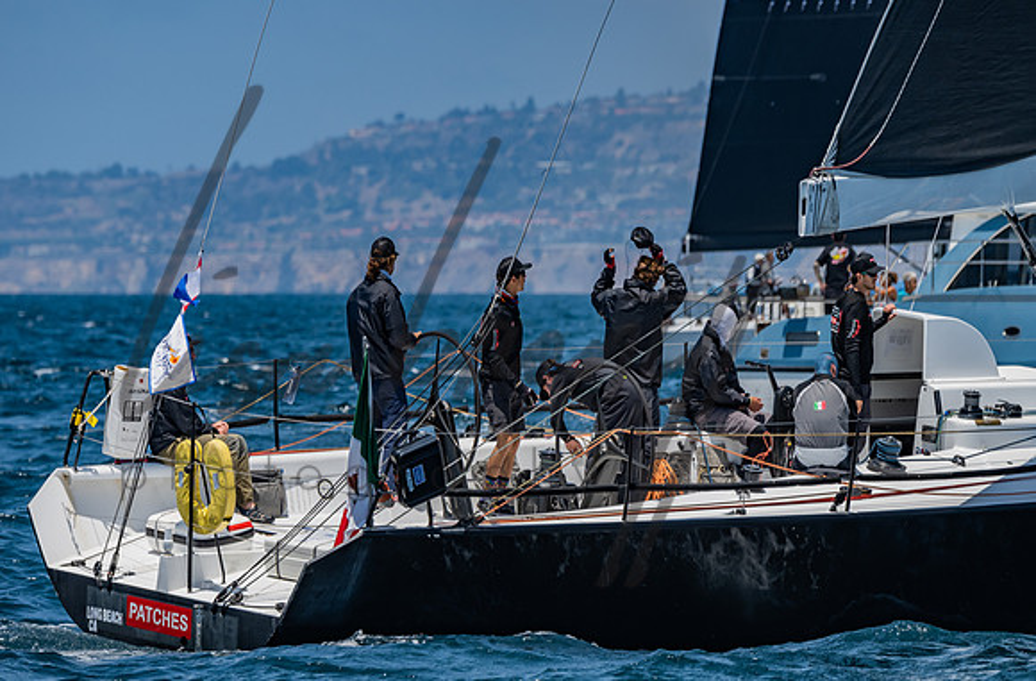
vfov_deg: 3.6
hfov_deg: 5.5
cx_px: 472
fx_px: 10821
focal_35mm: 378
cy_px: 295
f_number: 5.6
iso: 320
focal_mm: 290
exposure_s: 1/1600
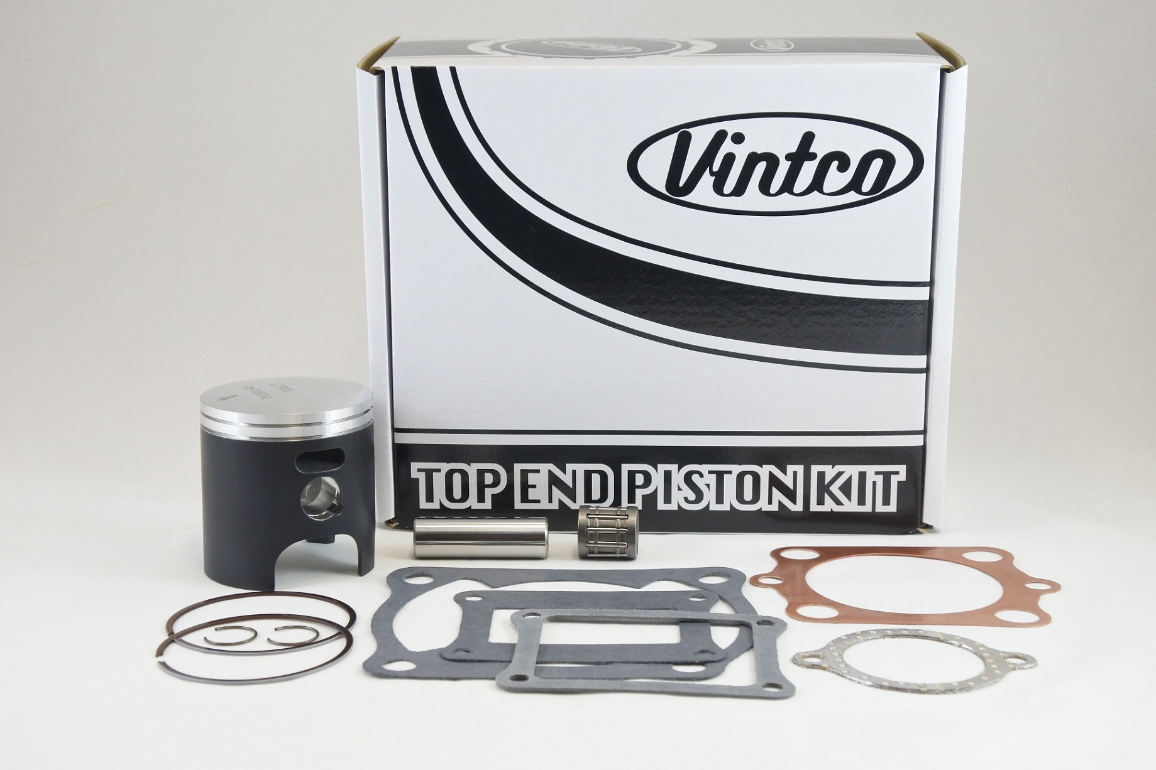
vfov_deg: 24.2
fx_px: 1798
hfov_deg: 35.6
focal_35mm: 56
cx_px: 578
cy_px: 385
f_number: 4.8
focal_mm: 21
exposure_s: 1/125
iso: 720
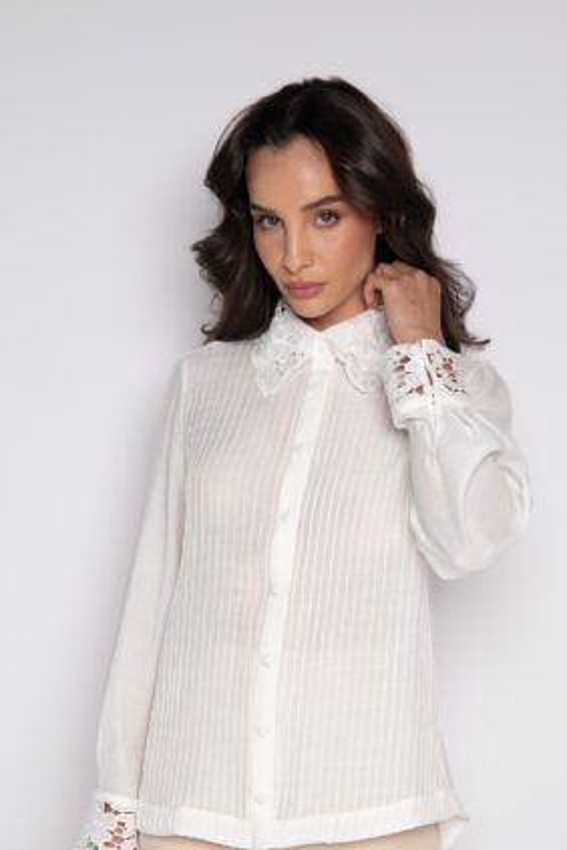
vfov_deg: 28.2
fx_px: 1677
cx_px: 322
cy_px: 602
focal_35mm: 71
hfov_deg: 19.2
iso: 400
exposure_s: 1/125
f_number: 8
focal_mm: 50
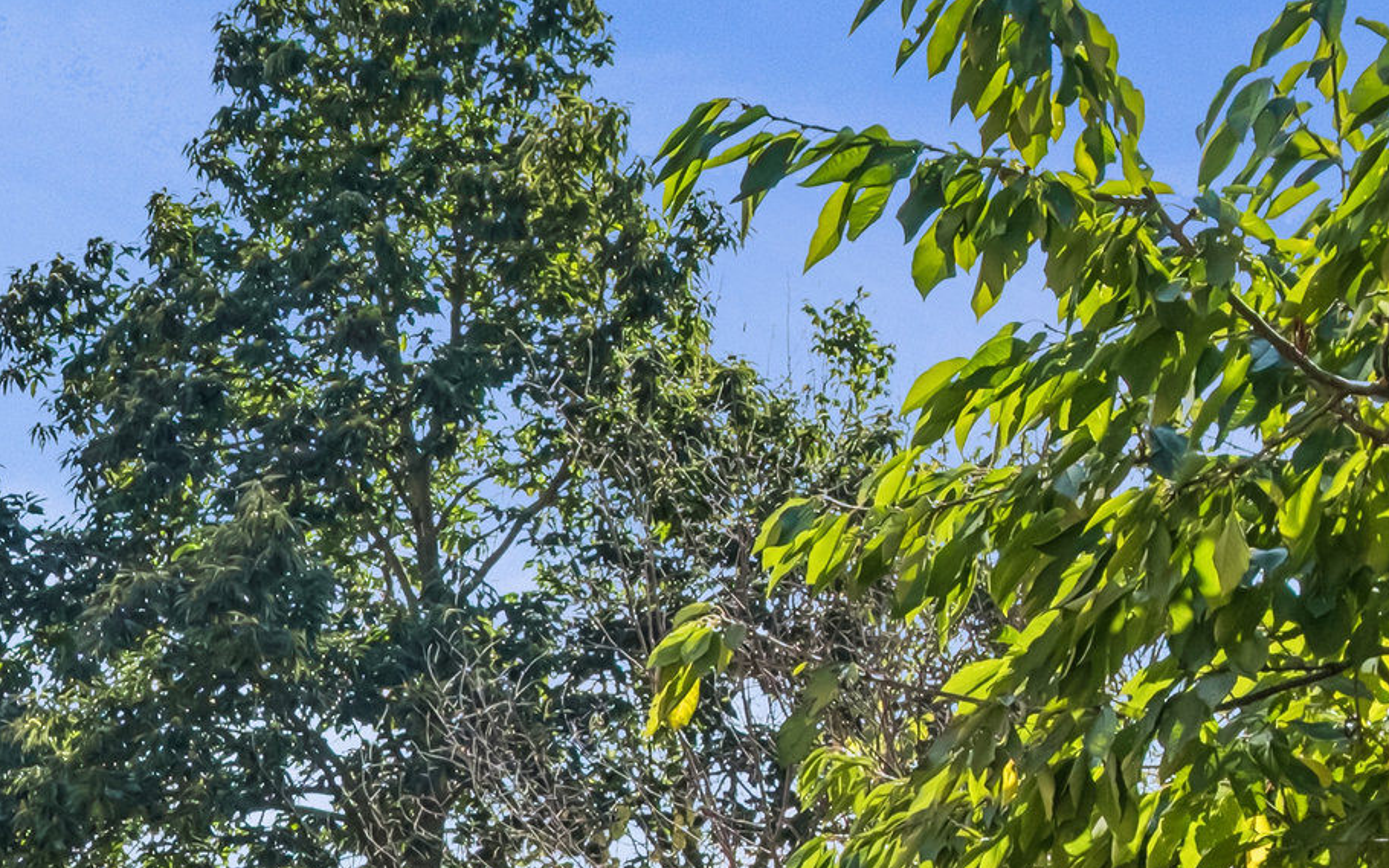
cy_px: 1266
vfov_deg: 14.6
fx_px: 3180
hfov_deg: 23.8
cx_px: 66
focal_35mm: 84
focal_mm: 16.6
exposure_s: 1/1000
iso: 800
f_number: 7.1
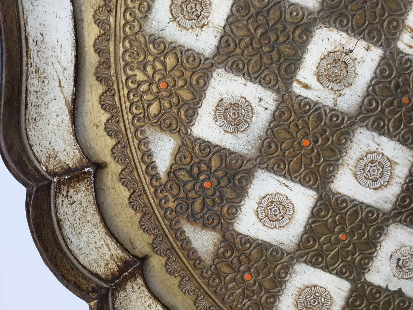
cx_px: 206
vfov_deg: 45.4
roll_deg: -0.5
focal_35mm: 31
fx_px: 370
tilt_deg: -15.0
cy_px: 155
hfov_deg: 58.4
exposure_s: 1/33
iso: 80
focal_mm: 3.3
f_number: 2.4
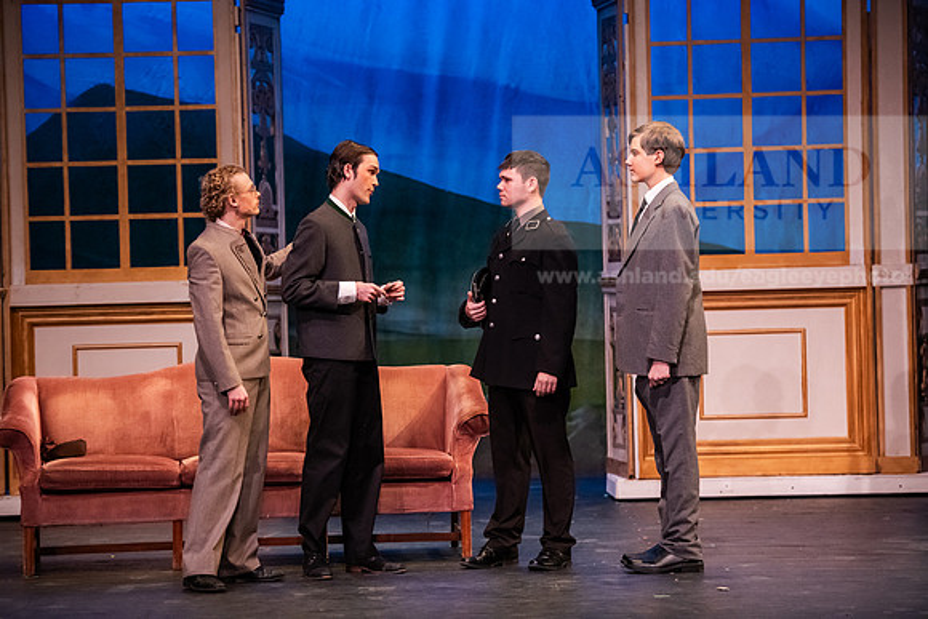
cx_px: 464
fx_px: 3481
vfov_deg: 10.2
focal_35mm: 135
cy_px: 310
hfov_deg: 15.2
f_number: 3.2
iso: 4000
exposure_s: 1/250
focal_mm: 135
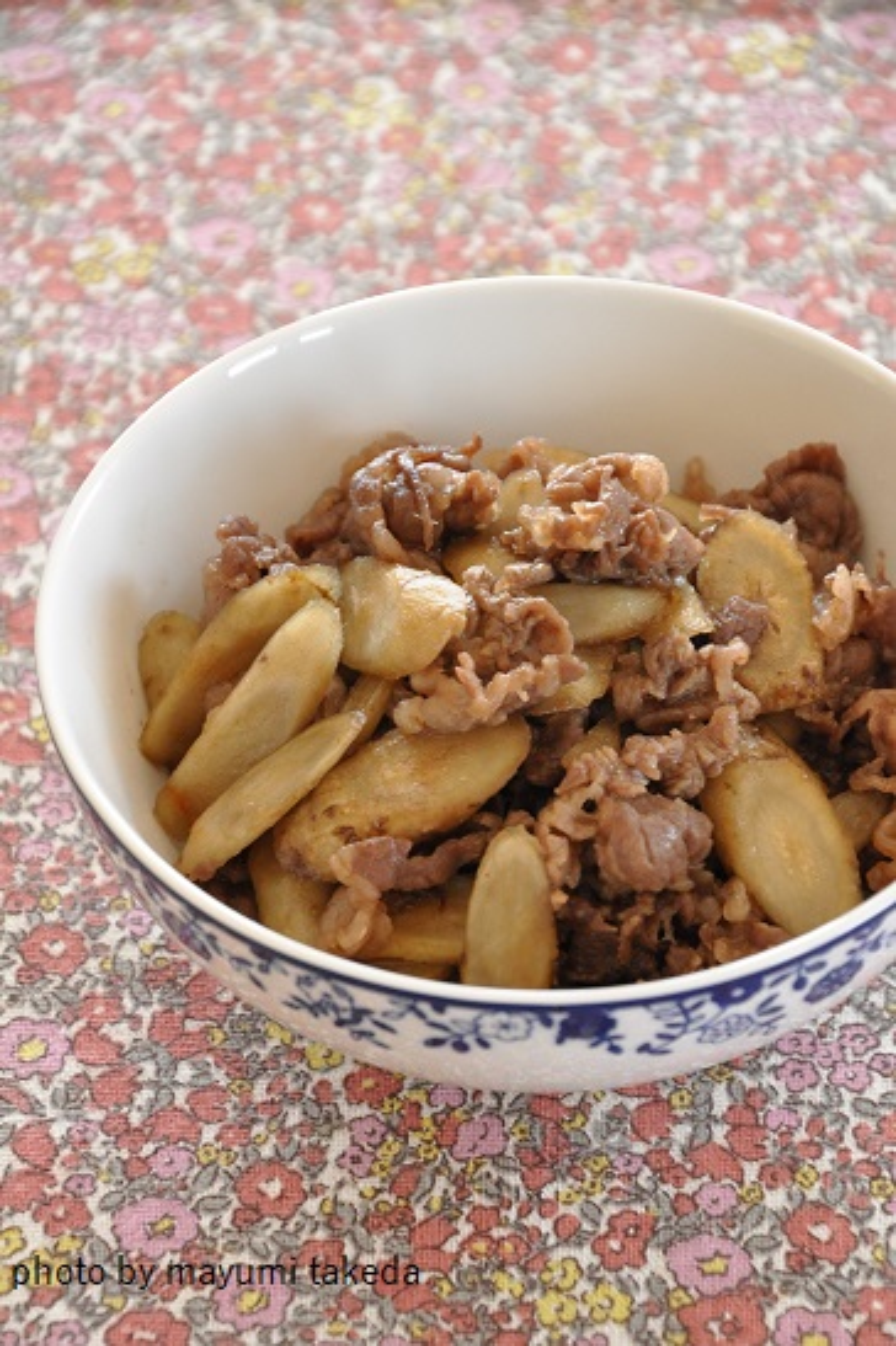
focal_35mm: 158
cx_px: 448
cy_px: 673
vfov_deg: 13.0
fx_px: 5887
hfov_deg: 8.7
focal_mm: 105
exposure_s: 1/60
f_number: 8
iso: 1600
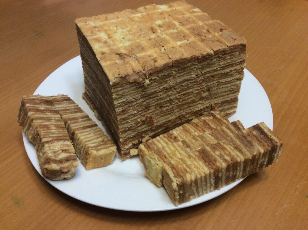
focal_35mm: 32
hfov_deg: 56.9
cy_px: 115
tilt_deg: -44.0
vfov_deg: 44.1
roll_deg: +3.1
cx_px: 154
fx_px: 284
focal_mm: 3.3
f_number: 2.4
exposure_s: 1/25
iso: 80
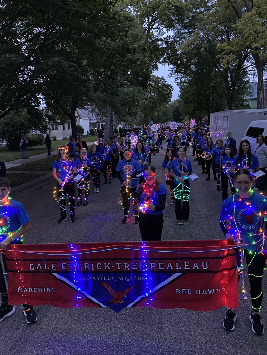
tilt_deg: -6.5
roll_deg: +3.9
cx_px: 121
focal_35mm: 29
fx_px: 298
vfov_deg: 61.6
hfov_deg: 48.2
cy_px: 165
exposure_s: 1/27
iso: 1000
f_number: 1.8
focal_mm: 4.25
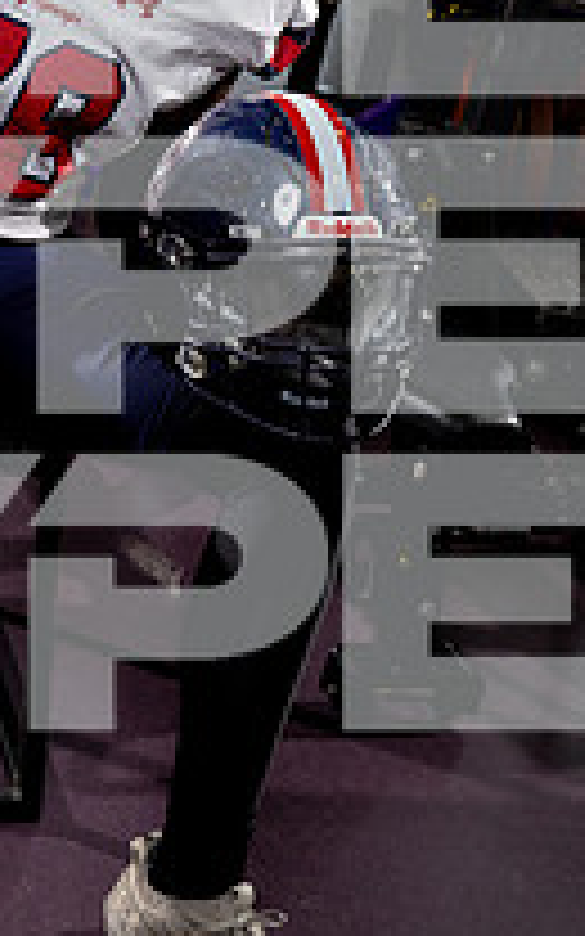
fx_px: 1964
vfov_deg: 26.6
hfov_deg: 16.6
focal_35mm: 77
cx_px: -14
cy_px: 279
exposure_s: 1/250
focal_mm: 35
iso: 640
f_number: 5.6
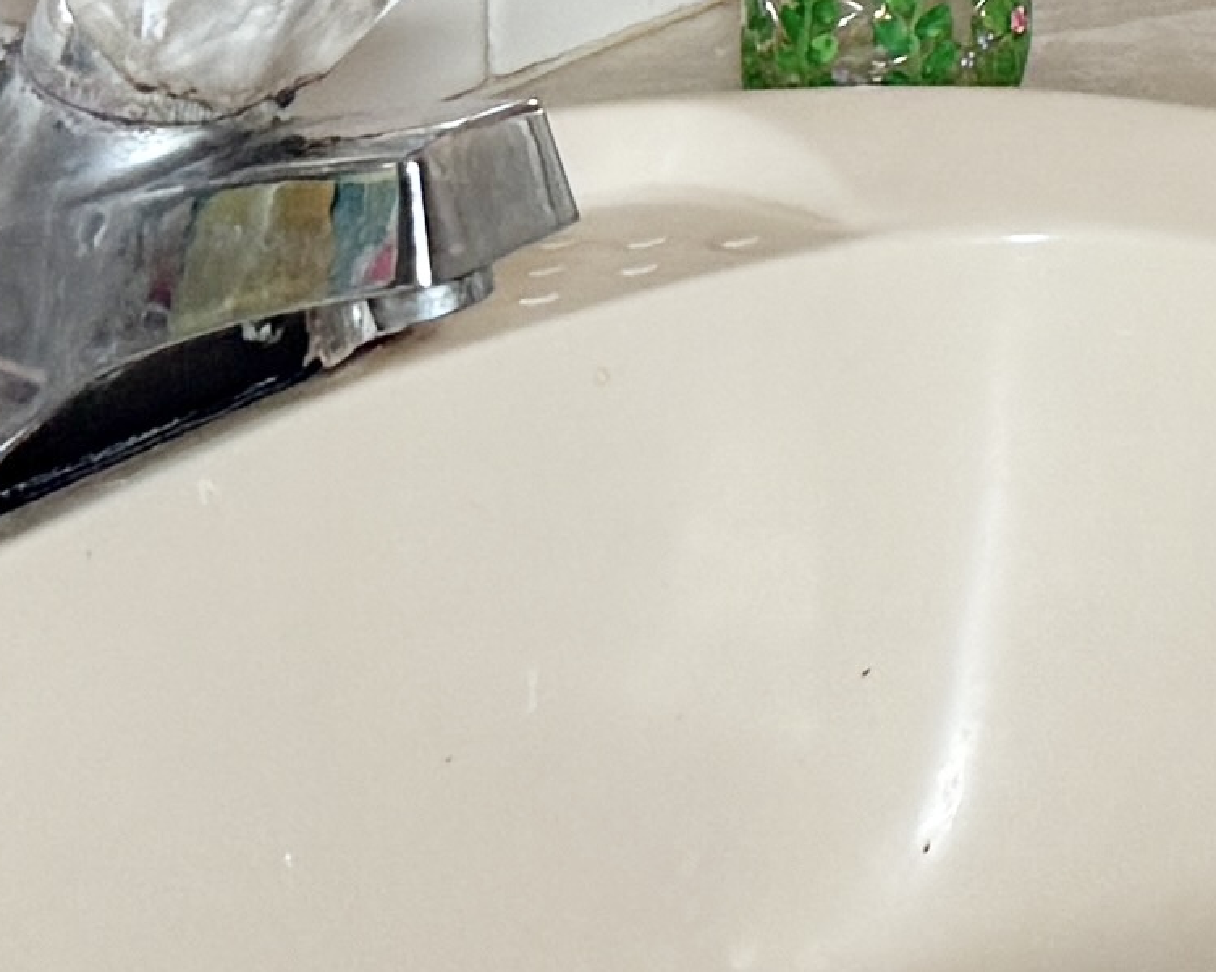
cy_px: -1410
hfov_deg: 10.2
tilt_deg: -5.2
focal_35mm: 178
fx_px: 6404
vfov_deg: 8.0
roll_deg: -1.1
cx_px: 2214
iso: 125
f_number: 1.78
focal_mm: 6.76
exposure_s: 1/48
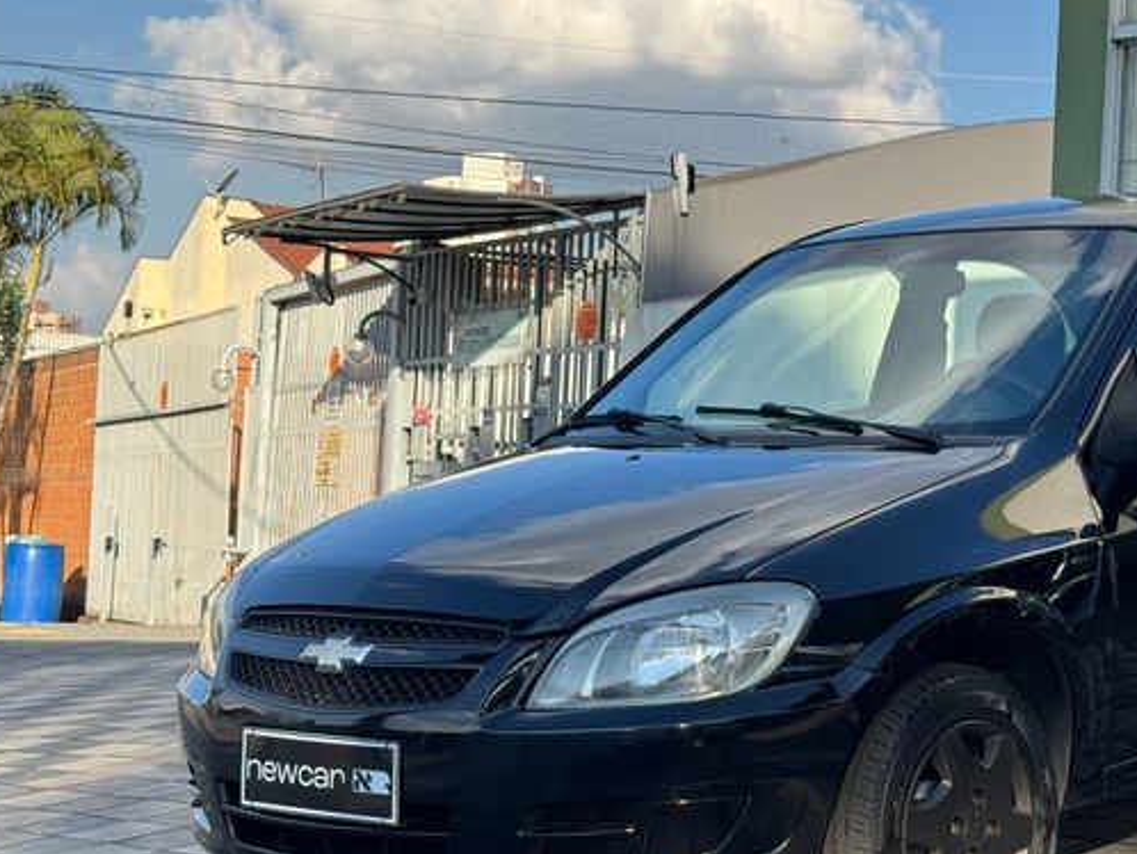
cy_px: 509
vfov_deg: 18.9
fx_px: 2563
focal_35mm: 78
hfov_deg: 24.6
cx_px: 893
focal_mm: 6.76
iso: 64
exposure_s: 1/1094
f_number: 1.78
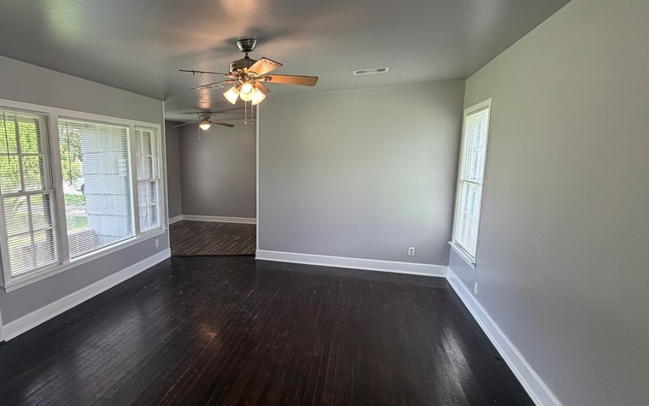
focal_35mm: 20
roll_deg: +0.8
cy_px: 214
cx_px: 215
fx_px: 354
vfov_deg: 59.6
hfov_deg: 82.1
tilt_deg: -9.4
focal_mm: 2.22
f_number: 2.2
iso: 200
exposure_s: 1/120
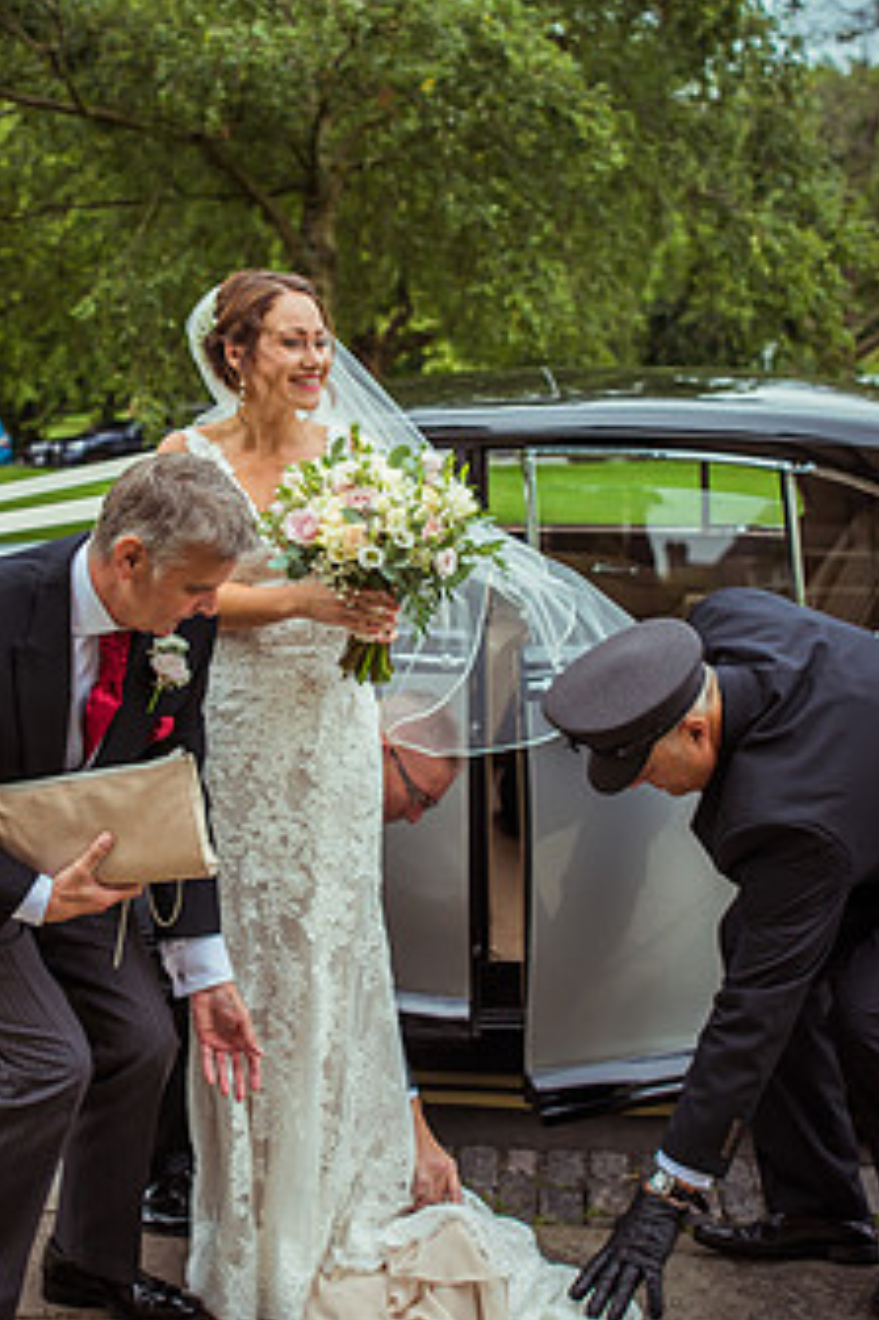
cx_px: 307
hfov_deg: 28.5
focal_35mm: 47
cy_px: 552
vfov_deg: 41.8
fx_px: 1723
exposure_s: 1/1250
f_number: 3.5
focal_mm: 35
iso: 180
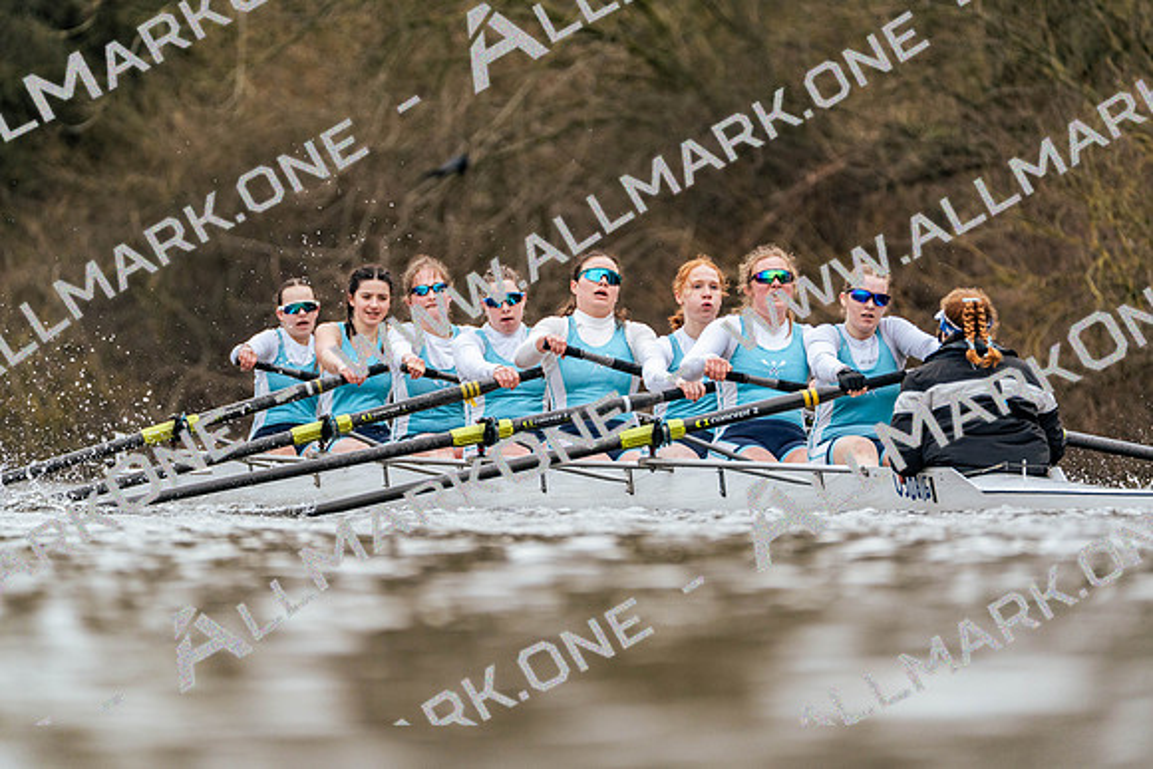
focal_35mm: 600
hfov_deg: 3.4
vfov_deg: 2.3
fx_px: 19220
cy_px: 384
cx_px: 576
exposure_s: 1/2000
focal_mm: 600
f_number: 6.3
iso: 1600
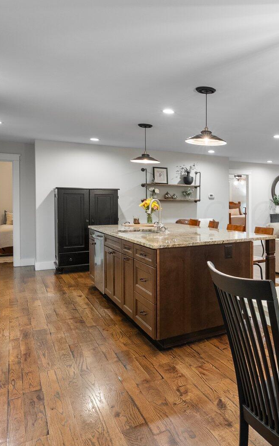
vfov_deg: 66.4
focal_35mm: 28
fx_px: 340
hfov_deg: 38.6
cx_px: 289
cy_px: 213
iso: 640
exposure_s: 1/20
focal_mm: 14
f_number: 9
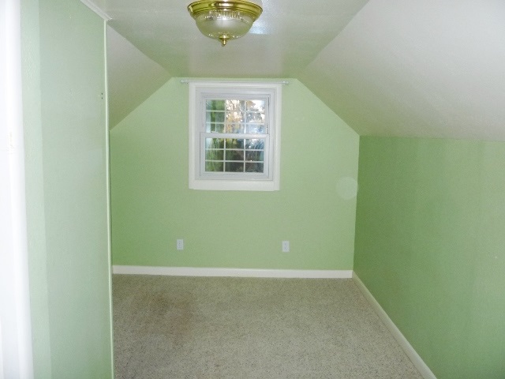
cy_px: 190
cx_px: 252
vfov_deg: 48.2
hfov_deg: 61.7
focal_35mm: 29
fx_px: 423
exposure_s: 1/30
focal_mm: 5.2
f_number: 3.3
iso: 200
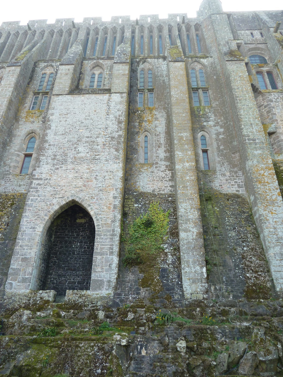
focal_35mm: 25
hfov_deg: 54.9
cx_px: 142
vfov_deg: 69.4
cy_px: 188
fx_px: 273
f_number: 3.3
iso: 80
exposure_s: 1/100
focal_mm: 4.1
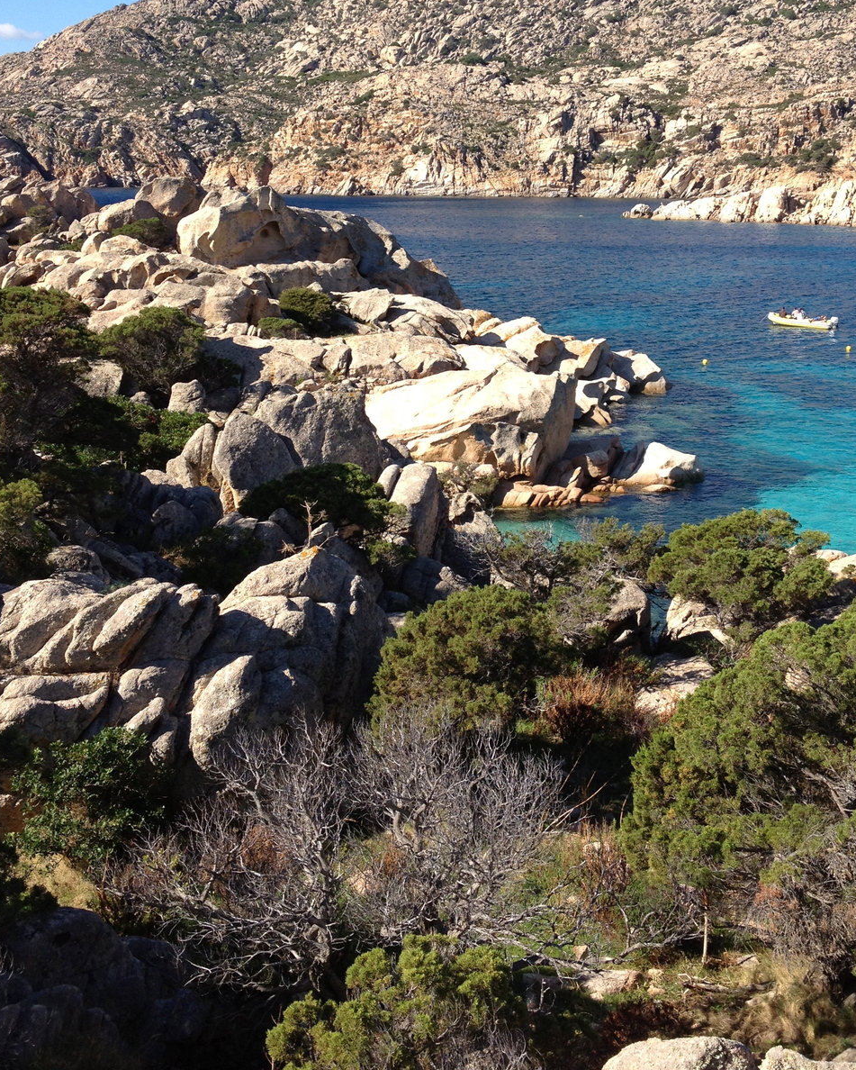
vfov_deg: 40.0
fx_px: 1456
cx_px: 476
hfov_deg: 32.7
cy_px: 385
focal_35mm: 46
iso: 64
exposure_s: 1/1082
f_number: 2.4
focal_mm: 4.28
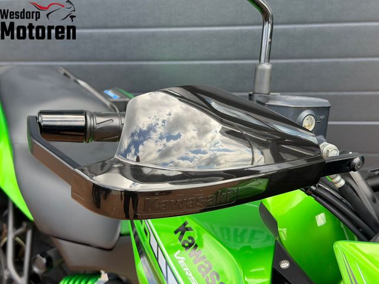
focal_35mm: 48
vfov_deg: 30.3
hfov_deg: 39.7
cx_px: 190
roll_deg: +4.3
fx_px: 526
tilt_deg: -21.8
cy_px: 142
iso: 100
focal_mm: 6.76
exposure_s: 1/516
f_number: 1.78
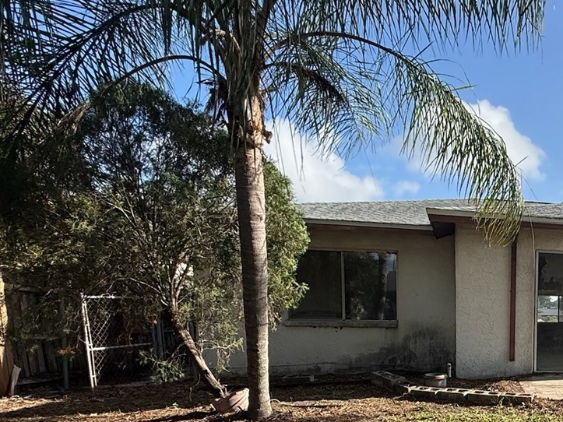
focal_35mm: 31
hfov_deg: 47.7
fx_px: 504
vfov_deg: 42.4
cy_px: 364
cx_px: 570
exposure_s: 1/1050
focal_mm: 2.22
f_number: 2.2
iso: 64
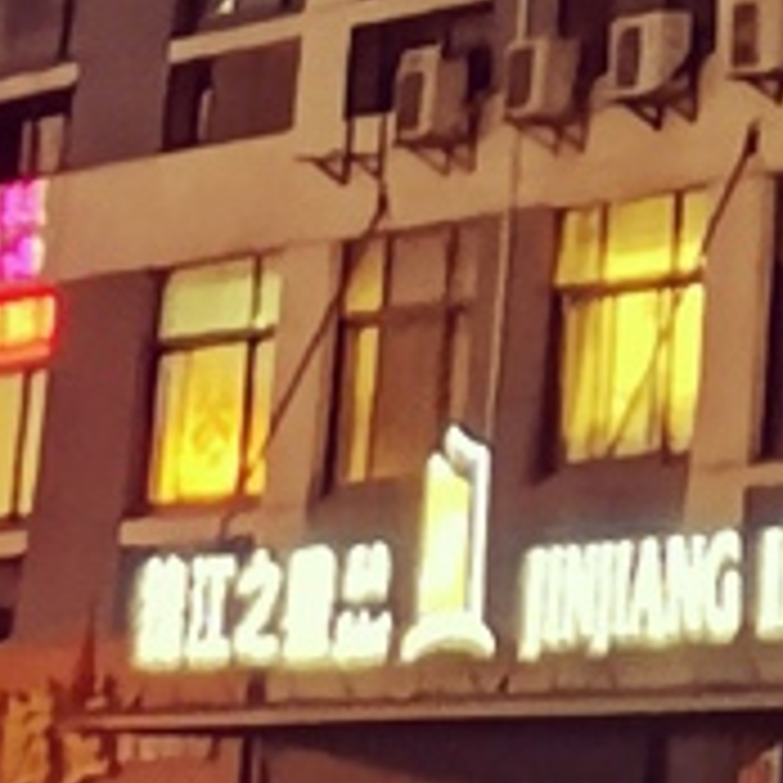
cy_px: -2711
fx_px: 6705
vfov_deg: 5.5
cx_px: 1406
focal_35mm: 262
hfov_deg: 6.5
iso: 640
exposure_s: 4
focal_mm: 5.58
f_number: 1.8
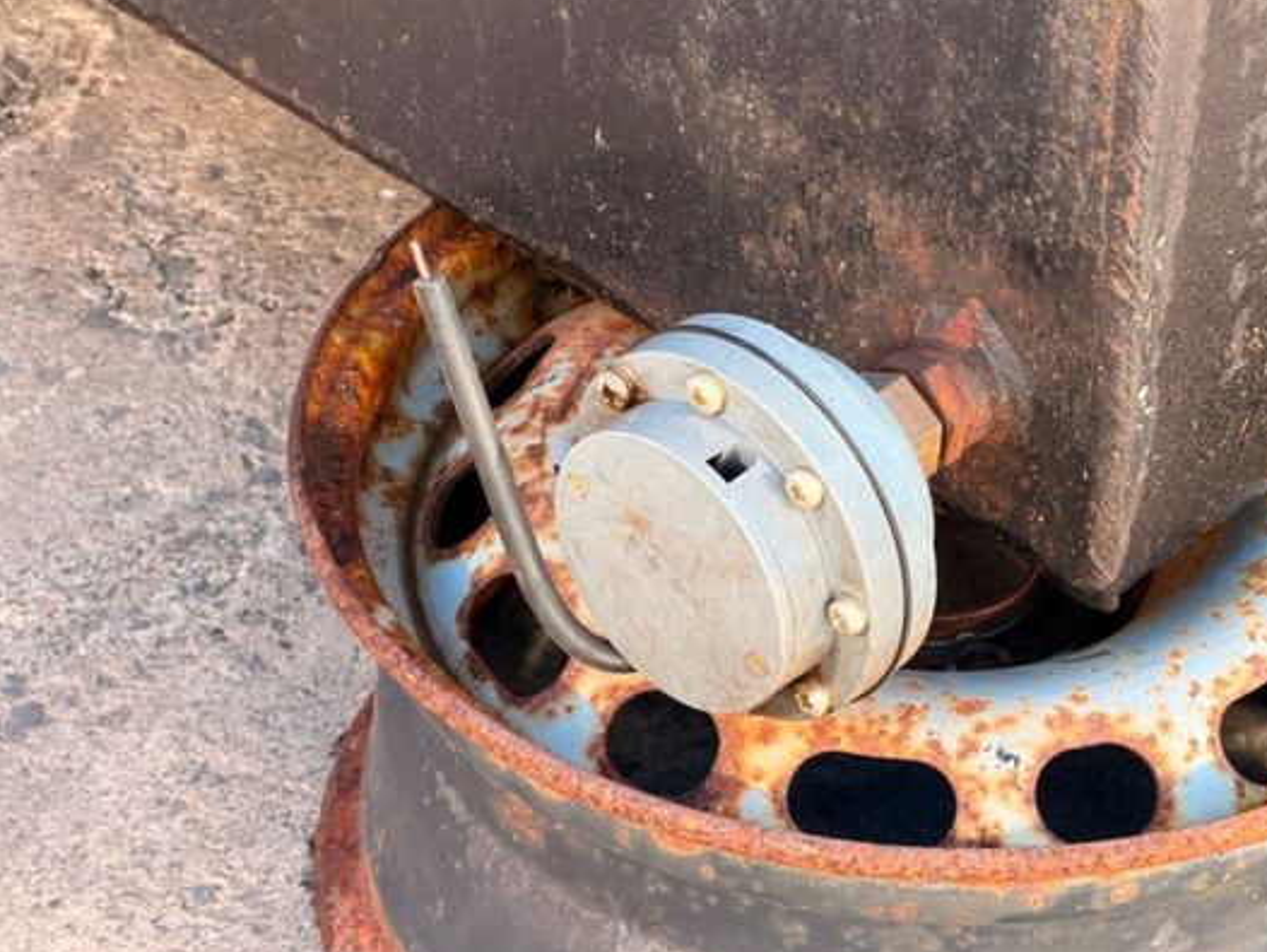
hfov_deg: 17.3
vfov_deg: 13.0
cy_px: 484
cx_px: 677
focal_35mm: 114
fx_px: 4174
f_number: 2.8
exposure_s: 1/121
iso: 64
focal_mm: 16.89
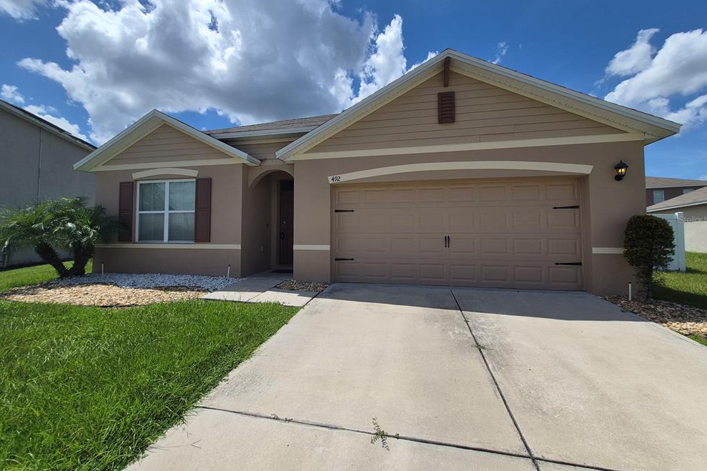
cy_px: 219
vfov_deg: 81.1
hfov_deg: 104.3
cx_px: 356
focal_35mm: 14
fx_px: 275
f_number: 2.2
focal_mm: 1.74
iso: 40
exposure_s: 1/3616
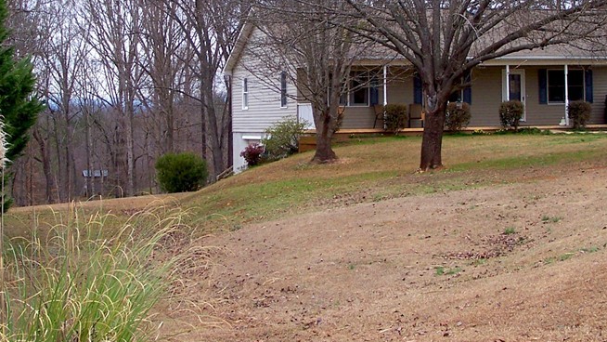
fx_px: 1400
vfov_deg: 13.8
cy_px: 58
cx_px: 312
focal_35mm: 87
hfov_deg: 24.5
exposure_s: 1/250
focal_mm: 8.5
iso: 80
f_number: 3
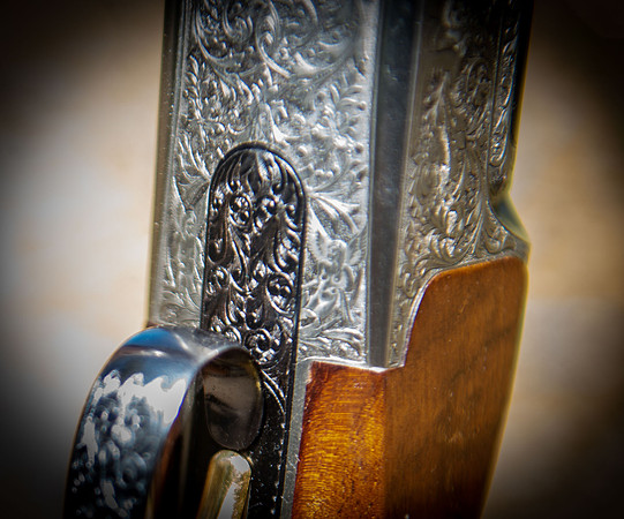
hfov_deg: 17.0
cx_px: 54
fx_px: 2052
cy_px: 447
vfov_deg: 14.3
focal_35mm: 109
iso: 50
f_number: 2.8
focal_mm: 55
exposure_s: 1/125
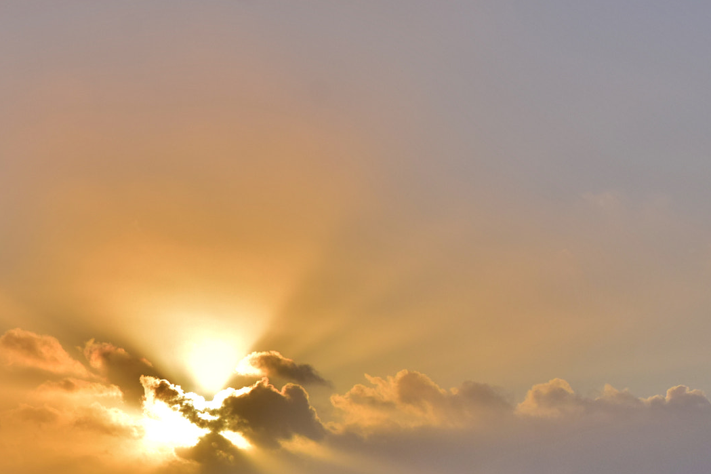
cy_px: 445
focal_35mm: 82
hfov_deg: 24.5
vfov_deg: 16.4
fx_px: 1619
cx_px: 182
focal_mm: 28
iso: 200
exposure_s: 1/1000
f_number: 9.5
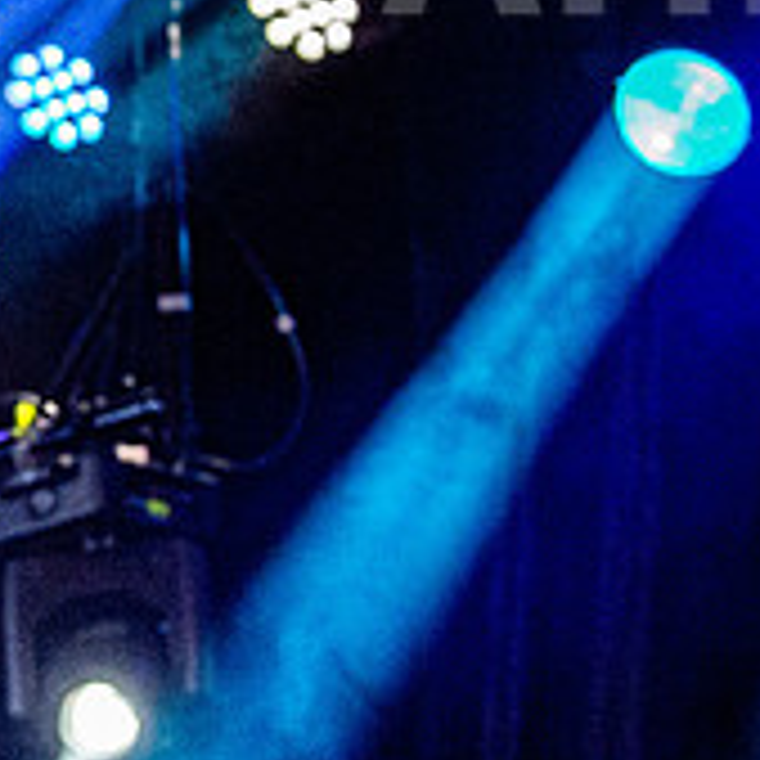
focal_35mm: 303
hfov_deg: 5.7
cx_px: -517
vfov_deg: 5.8
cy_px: 267
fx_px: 7526
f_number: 5
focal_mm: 85
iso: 7200
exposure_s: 1/800
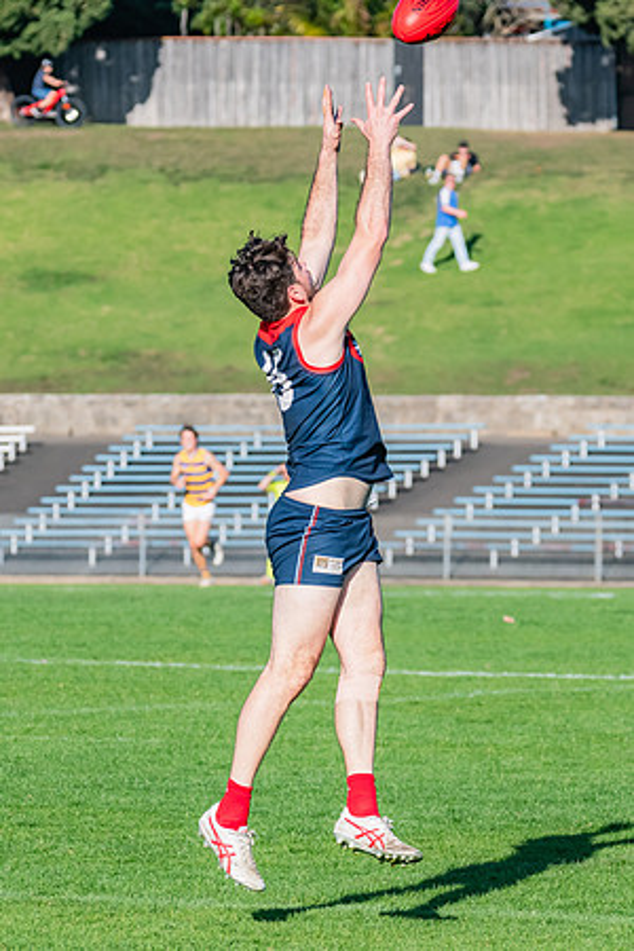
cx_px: 252
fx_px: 9295
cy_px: 500
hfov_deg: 3.9
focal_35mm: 352
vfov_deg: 5.9
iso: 800
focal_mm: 220
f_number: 10
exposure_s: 1/1600
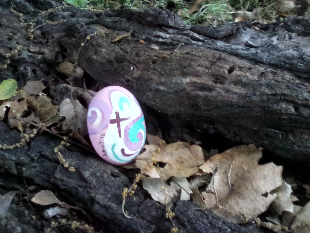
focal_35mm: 35
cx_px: 155
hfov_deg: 52.6
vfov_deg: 40.7
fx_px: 313
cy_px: 116
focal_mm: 2.9
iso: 598
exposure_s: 1/12.5
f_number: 2.8
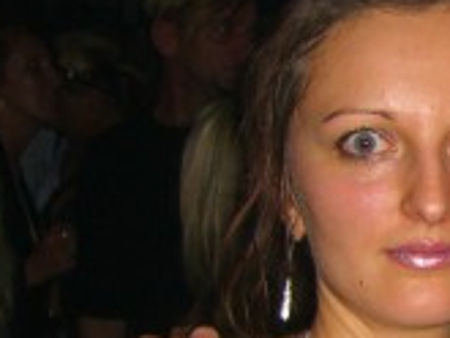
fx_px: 1795
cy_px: 283
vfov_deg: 10.7
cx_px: 736
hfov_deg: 13.2
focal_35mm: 138
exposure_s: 1/60
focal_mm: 7.9
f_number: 2.8
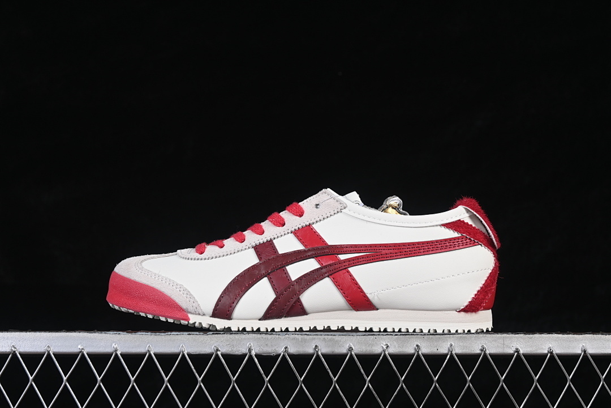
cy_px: 204
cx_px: 306
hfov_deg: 27.0
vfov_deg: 18.2
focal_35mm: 75
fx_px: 1273
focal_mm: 50
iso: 160
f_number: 8
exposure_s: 1/80
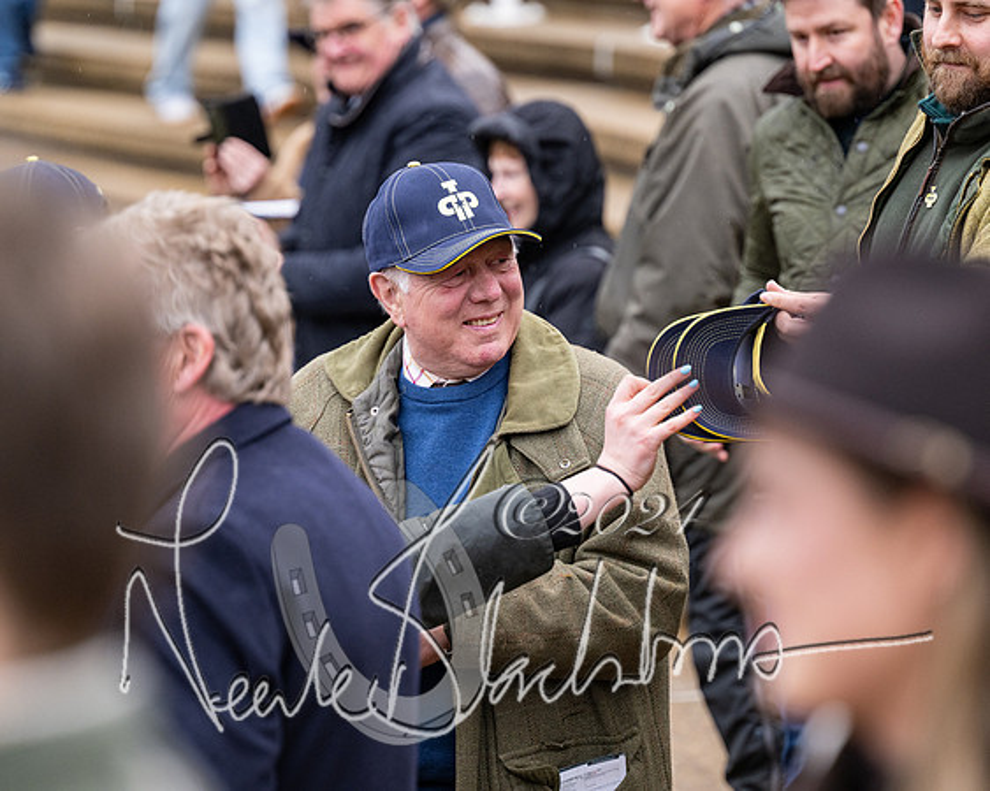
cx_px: 487
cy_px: 396
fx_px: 5773
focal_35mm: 197
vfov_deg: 7.8
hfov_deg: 9.8
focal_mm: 175
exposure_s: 1/800
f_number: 4
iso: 1000
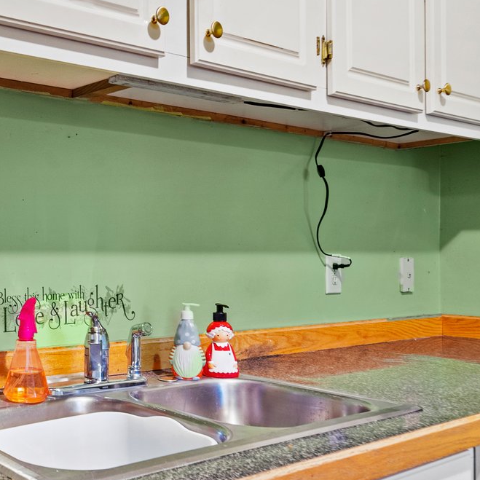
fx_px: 580
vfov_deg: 44.6
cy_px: 184
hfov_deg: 39.5
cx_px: -1
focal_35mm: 37
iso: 400
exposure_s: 4
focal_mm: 14
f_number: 8
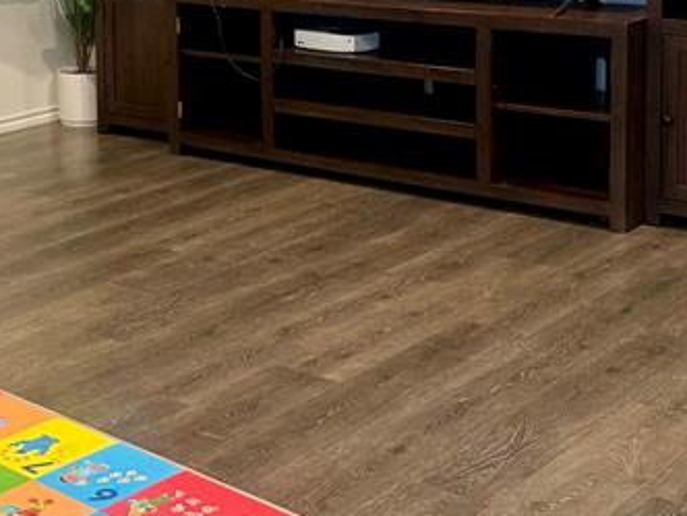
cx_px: -6
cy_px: -15
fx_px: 1469
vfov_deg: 19.3
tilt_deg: -5.9
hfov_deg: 25.0
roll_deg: +1.9
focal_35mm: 74
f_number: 1.78
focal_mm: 6.76
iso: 250
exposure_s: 1/60
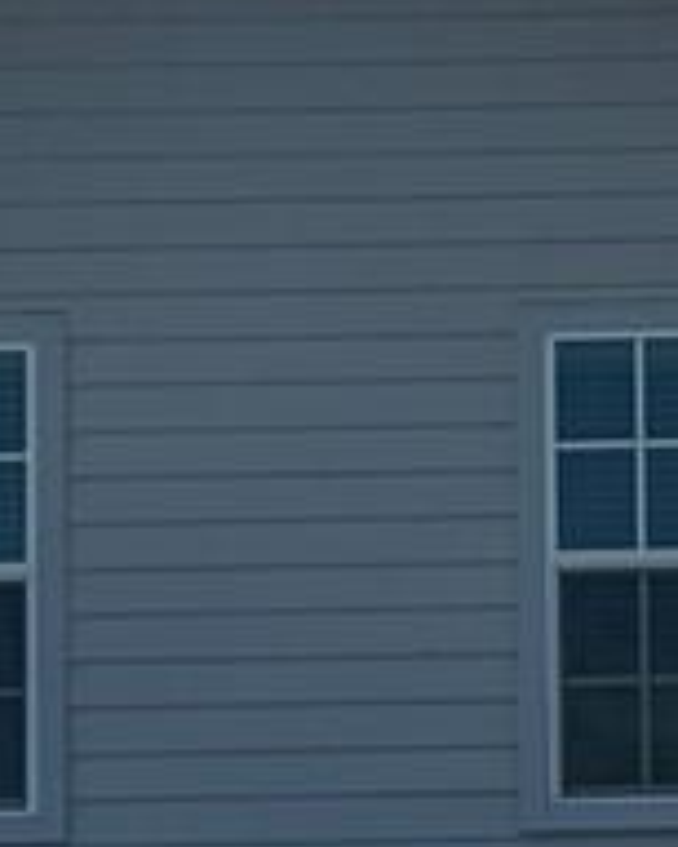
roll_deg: +0.4
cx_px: 979
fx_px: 4912
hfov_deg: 7.8
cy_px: 1131
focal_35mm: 196
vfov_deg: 9.7
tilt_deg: +6.9
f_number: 1.78
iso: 80
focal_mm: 6.86
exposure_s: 1/7042
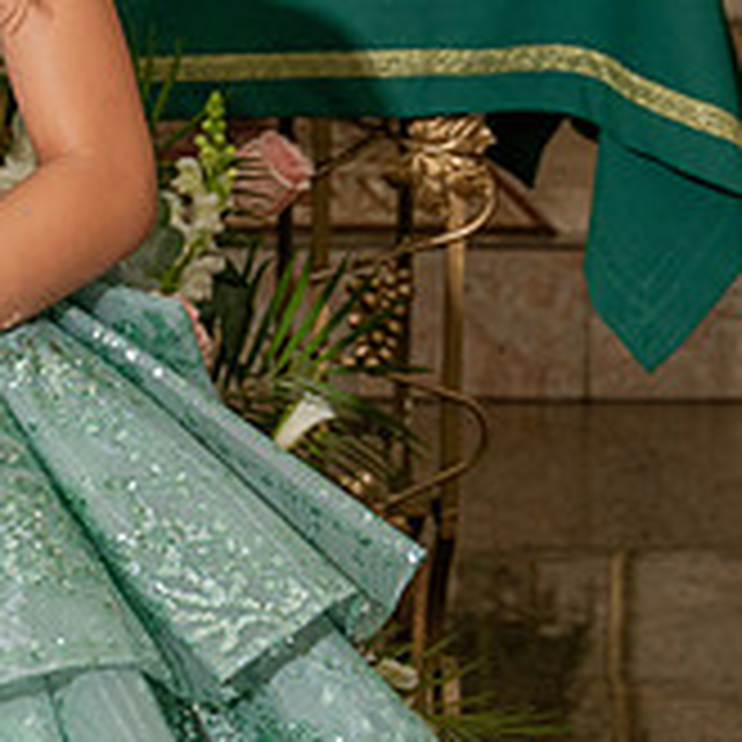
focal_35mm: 197
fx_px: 4777
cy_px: -48
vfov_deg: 8.8
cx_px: -378
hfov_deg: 8.7
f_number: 4.5
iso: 320
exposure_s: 1/200
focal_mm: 51
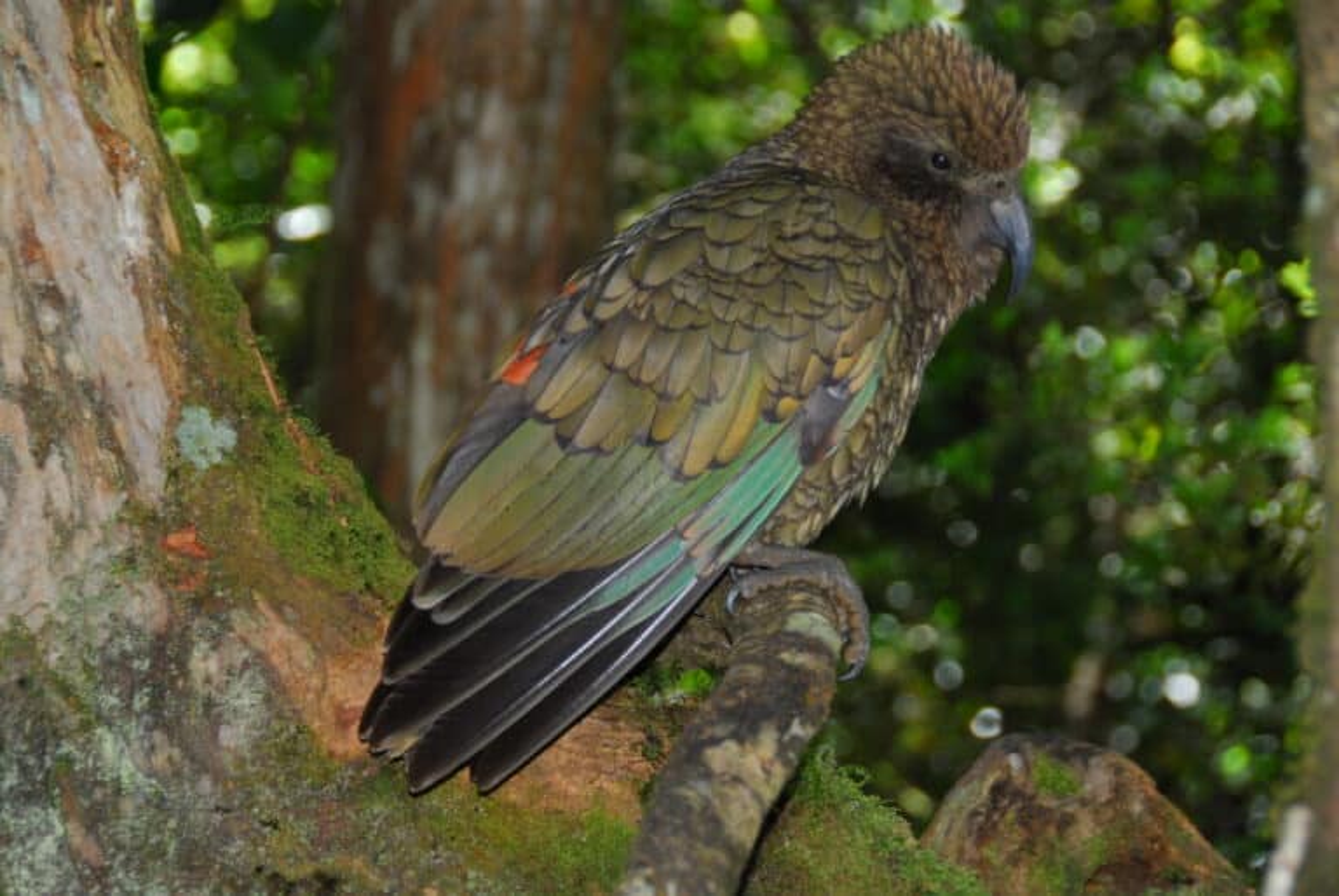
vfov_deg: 9.7
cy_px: 448
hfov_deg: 14.4
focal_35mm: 142
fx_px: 5306
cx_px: 670
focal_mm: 95
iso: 180
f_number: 5.6
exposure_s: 1/60
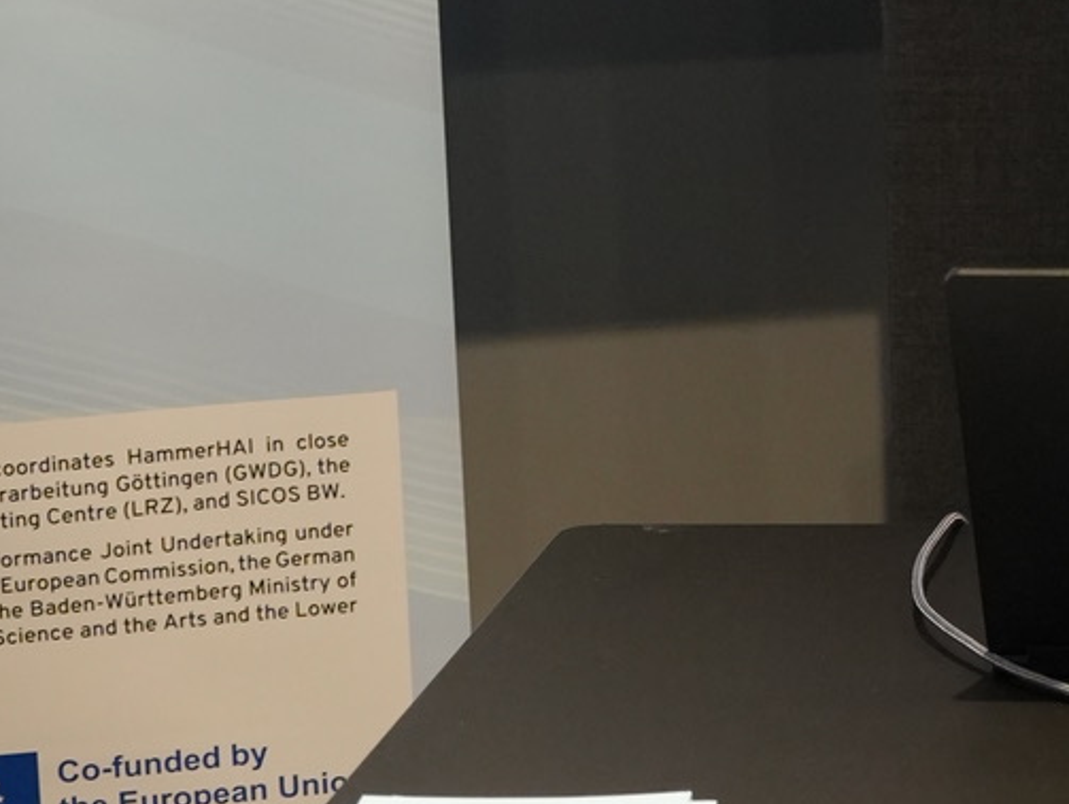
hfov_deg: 14.2
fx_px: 4079
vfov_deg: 11.0
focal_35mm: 132
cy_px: -162
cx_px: 1445
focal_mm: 30
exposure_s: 1/160
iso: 2000
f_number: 4
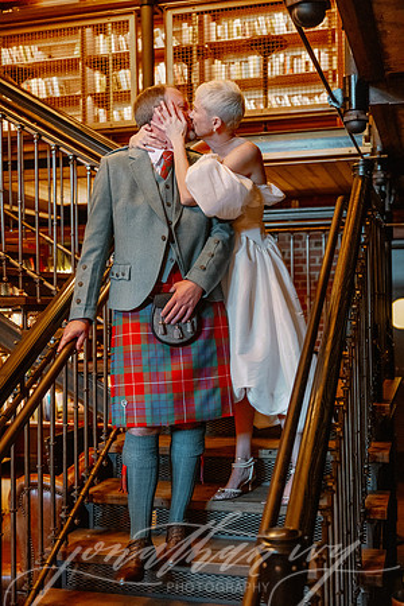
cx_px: 202
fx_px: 757
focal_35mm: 45
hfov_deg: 29.9
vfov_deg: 43.6
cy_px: 303
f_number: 2.8
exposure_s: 1/160
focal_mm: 45
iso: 5000
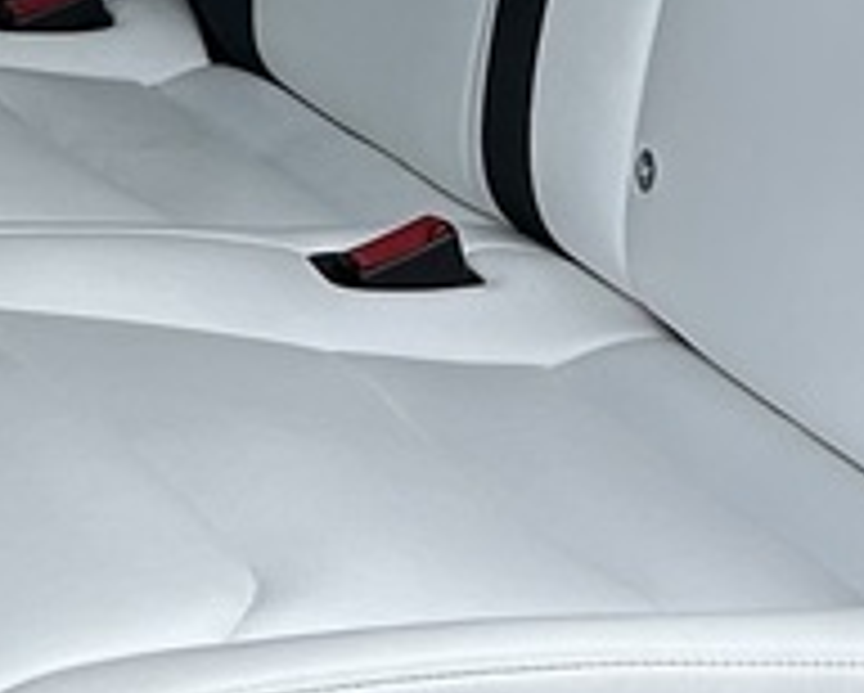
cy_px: -752
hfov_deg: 10.1
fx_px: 4863
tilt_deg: -7.1
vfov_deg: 7.8
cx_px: 752
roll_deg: +0.0
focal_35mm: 190
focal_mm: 5.7
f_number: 1.5
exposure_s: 1/2252
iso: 50
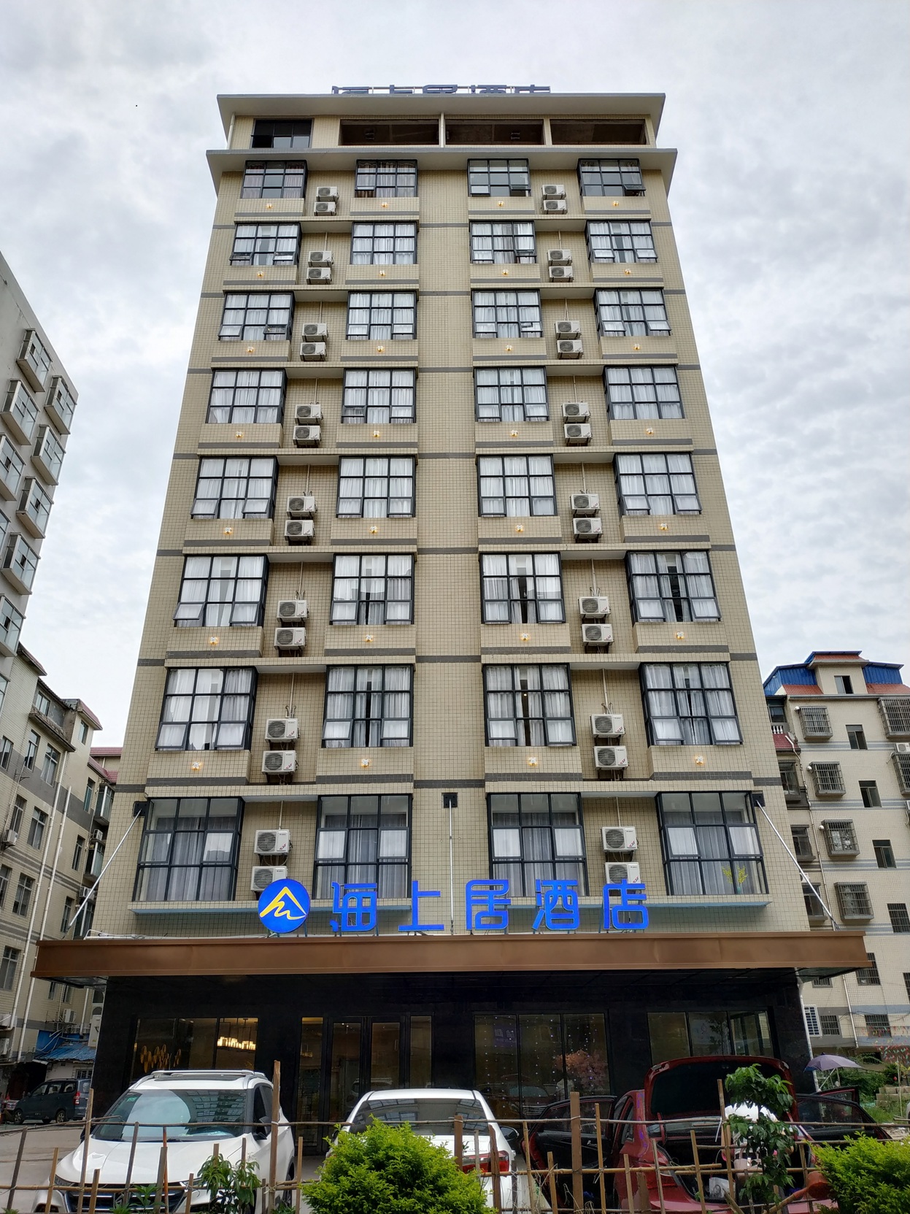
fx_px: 841
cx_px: 455
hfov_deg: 56.8
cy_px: 607
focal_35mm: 24
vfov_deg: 71.6
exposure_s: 1/334
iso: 250
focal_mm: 3.94
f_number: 1.9
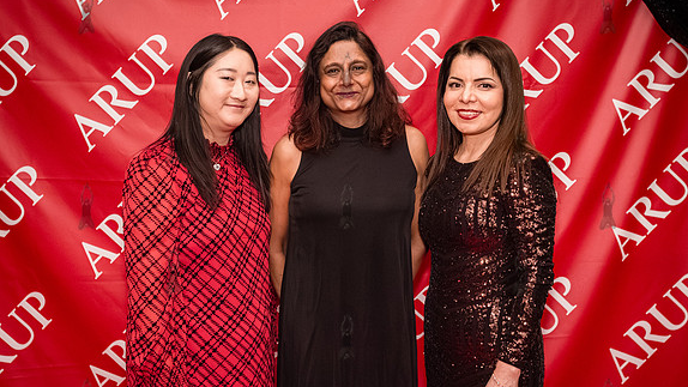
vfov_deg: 22.6
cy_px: 154
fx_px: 967
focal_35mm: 53
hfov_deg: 39.2
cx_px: 340
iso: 8000
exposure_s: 1/400
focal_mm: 35
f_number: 5
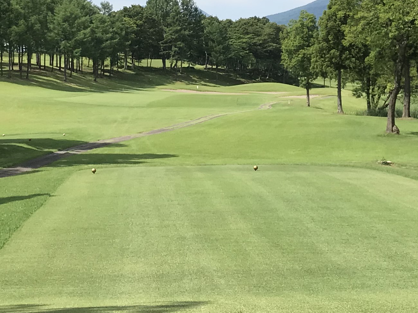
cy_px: 40
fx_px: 1050
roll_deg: +0.9
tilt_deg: +4.6
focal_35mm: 87
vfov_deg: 16.8
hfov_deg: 22.5
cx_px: 242
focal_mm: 3.99
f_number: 1.8
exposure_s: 1/2457
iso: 20
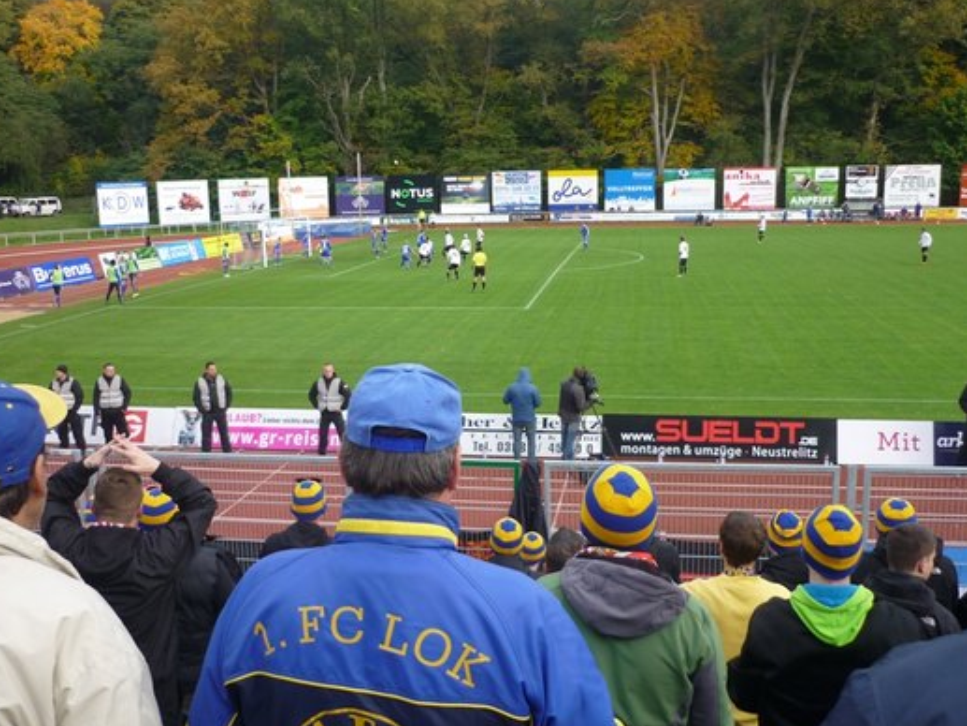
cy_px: 367
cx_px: 474
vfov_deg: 41.8
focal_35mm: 34
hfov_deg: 53.9
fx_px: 950
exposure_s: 1/250
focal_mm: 5.5
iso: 80
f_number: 2.8
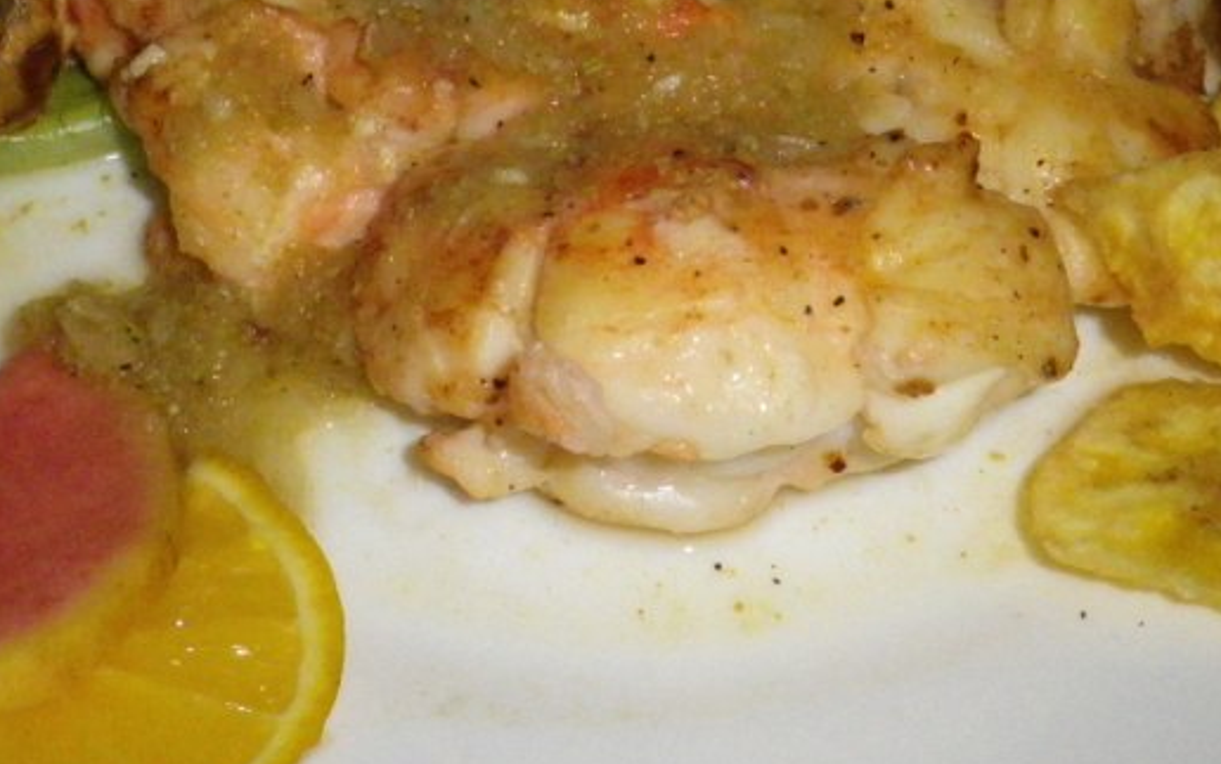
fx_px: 2297
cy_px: 118
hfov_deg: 29.8
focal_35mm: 69
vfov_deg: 18.7
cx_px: 601
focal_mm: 5
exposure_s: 1/50
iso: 500
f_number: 8.3
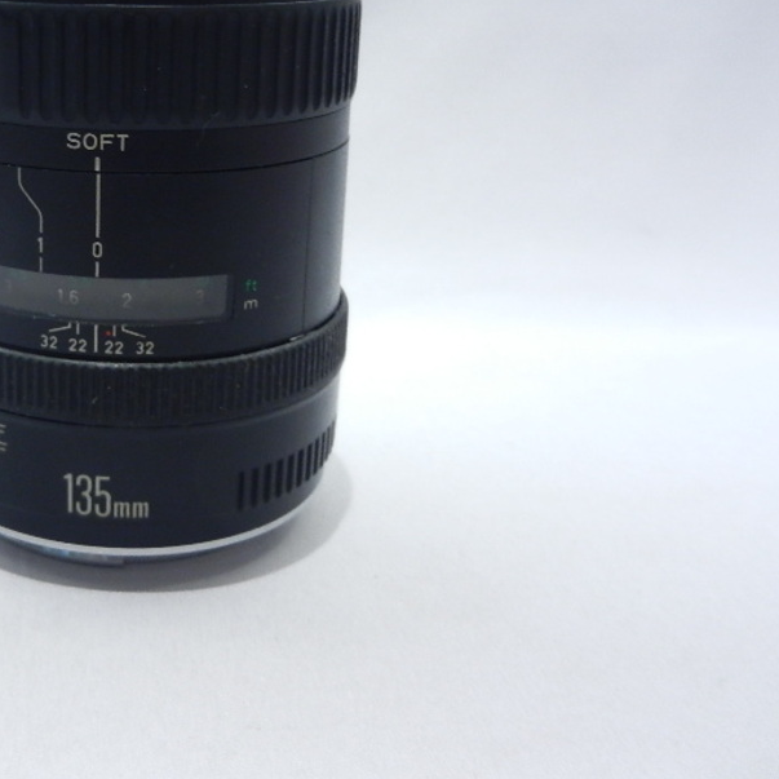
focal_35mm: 44
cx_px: 85
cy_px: 213
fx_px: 1120
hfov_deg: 36.1
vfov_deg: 37.6
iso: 160
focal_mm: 4.5
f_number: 3.5
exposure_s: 1/50
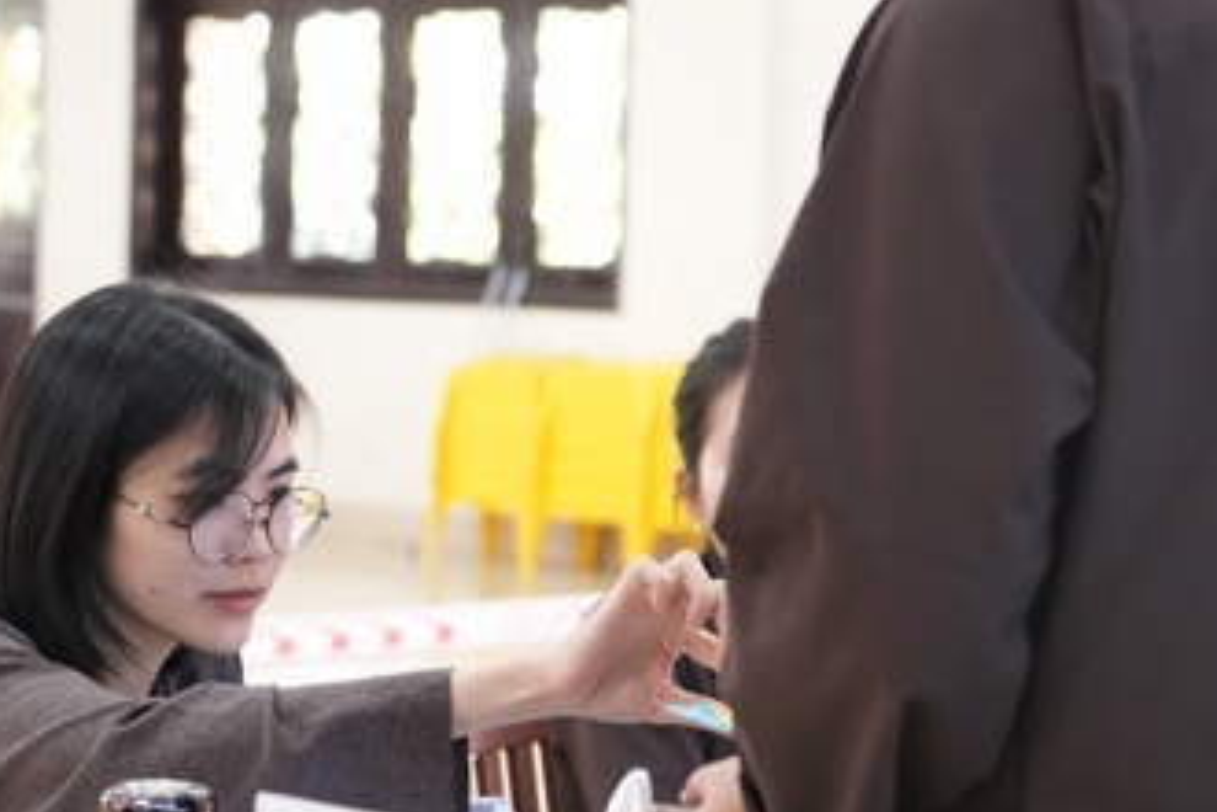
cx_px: 655
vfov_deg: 11.3
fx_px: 4090
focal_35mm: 121
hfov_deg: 16.9
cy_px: 365
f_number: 2.8
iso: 2500
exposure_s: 1/100
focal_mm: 41
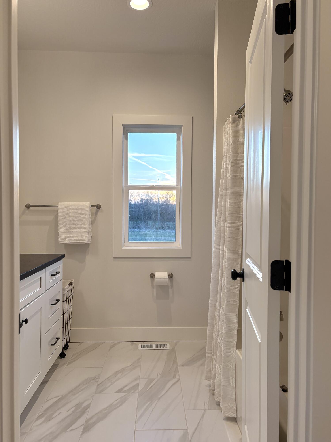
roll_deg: -2.2
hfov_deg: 53.0
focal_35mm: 26
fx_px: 332
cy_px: 221
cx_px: 166
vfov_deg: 67.3
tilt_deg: -1.6
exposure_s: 1/203
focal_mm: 5.96
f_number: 1.6
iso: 125
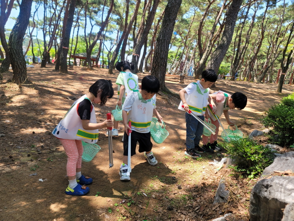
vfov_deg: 54.9
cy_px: 110
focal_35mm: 25
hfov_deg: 69.4
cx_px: 147
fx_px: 212
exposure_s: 1/147
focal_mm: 7
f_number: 1.8
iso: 20
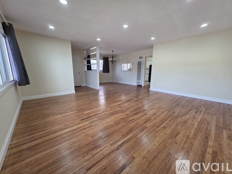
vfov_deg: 89.9
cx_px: 116
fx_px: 87
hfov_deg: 106.2
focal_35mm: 13
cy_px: 87
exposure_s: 1/120
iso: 160
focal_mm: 2.2
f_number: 1.9
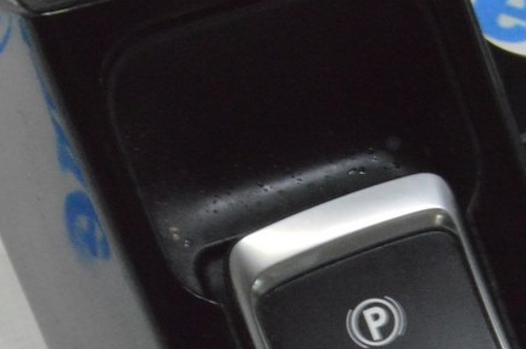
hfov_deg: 11.1
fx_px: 2700
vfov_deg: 7.4
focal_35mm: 185
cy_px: 381
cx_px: 404
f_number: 20
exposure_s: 1/20
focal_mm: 52
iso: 6400
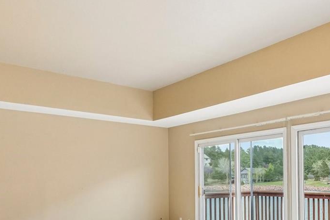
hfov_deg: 50.9
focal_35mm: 35
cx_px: 267
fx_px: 321
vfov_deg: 36.5
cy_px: 178
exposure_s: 1/25
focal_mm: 10
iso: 800
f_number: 8
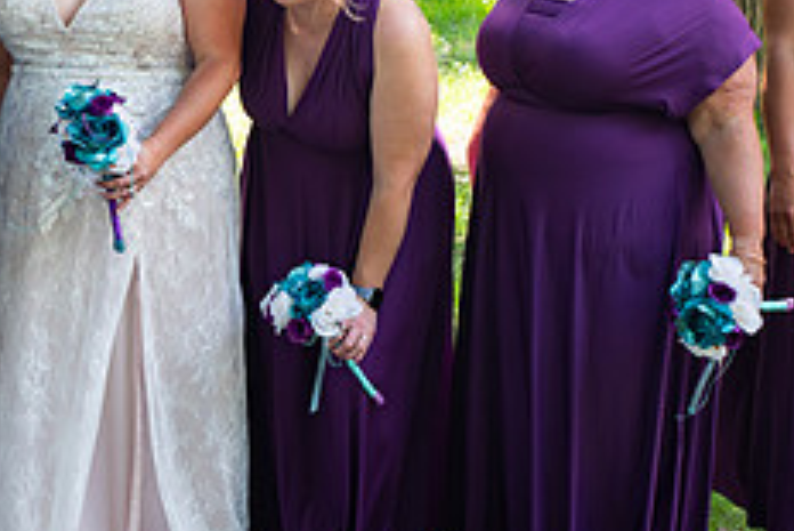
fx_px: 2207
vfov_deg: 13.6
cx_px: 62
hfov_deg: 20.0
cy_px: 67
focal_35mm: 100
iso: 250
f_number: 5
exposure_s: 1/125
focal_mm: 40
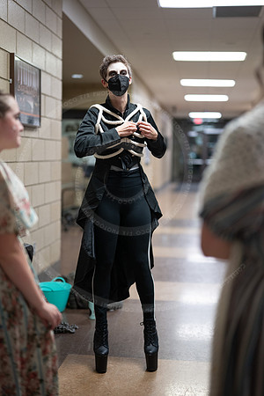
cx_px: 132
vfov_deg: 39.6
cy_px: 198
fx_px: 550
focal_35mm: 50
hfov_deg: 27.0
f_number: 1.2
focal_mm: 50
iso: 1000
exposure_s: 1/320
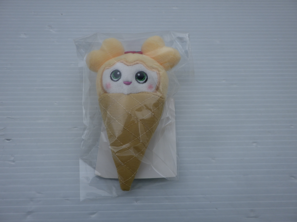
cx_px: 148
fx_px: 240
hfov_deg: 63.4
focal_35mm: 28
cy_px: 111
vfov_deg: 49.7
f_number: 3.5
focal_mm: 5
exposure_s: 1/80
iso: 125
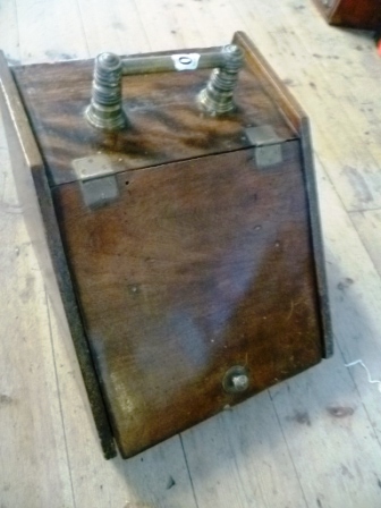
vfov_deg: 63.4
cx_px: 190
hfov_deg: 49.7
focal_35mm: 28
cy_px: 254
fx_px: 411
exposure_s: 1/13
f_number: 2.8
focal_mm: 5
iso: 800
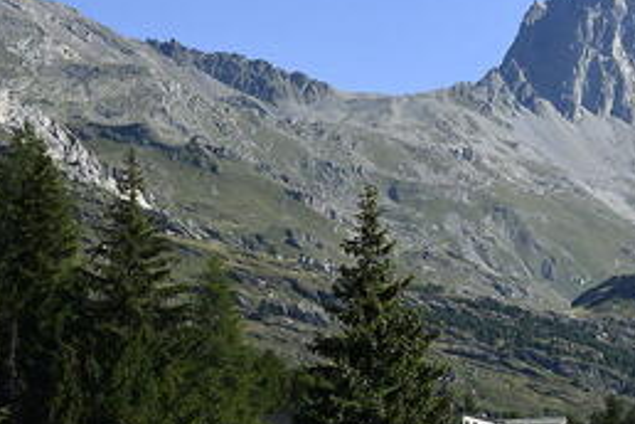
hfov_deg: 13.9
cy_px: 239
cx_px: 721
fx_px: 2540
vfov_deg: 9.5
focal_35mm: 144
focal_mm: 62
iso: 64
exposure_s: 1/100
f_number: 13
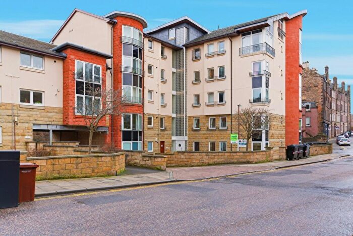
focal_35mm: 28
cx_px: 176
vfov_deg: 46.4
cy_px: 118
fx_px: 275
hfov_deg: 65.5
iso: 250
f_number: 8
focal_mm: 28
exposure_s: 1/125
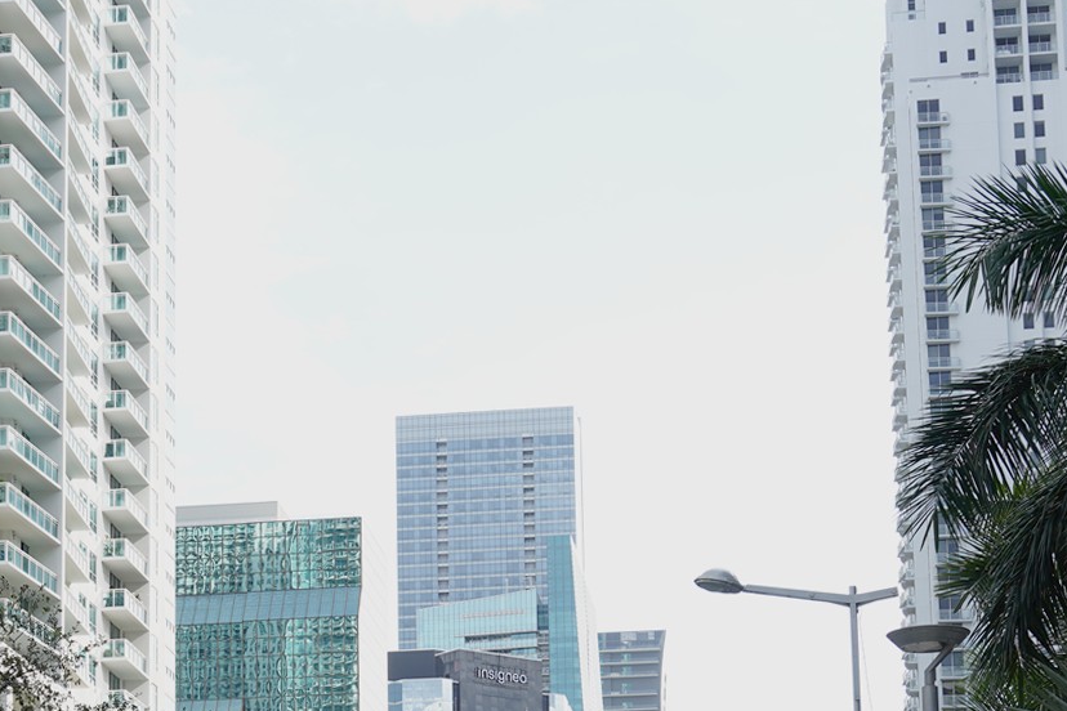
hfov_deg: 20.4
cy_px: 752
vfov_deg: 13.6
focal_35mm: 99
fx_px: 2934
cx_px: 258
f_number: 8
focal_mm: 41
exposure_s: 1/100
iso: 100
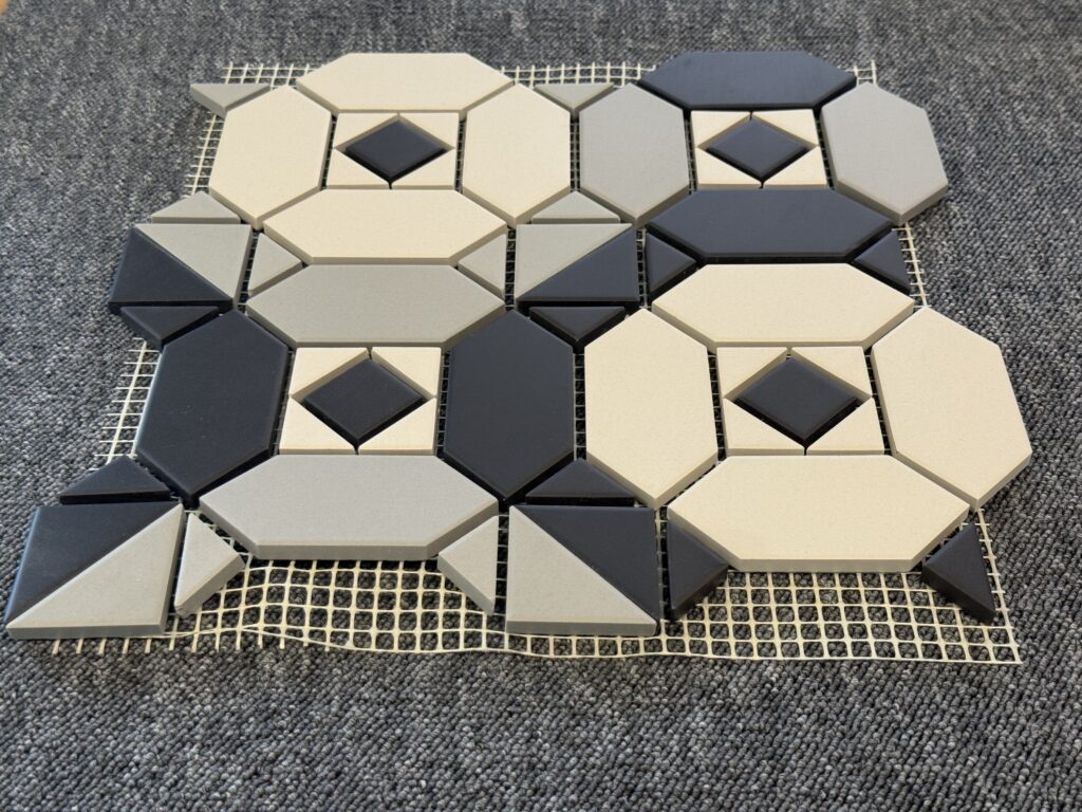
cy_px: 406
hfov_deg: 39.7
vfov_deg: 30.3
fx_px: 1500
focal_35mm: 48
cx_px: 541
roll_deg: +0.8
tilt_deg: -44.2
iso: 100
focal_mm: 6.76
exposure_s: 1/60
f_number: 1.78
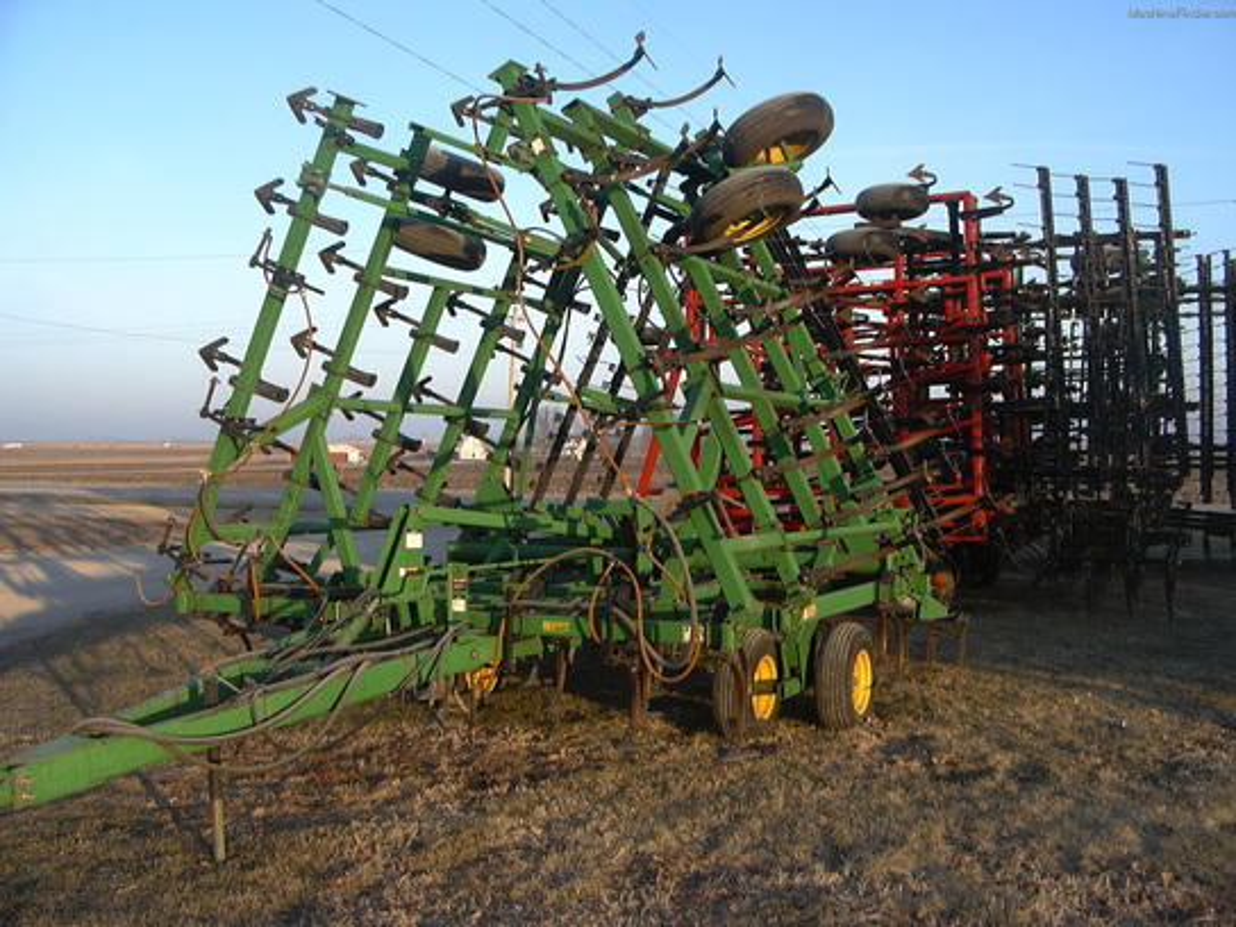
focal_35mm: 35
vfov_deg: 40.7
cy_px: 464
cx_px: 618
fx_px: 1250
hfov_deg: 52.6
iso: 100
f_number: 2.8
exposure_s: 1/410
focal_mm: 5.4
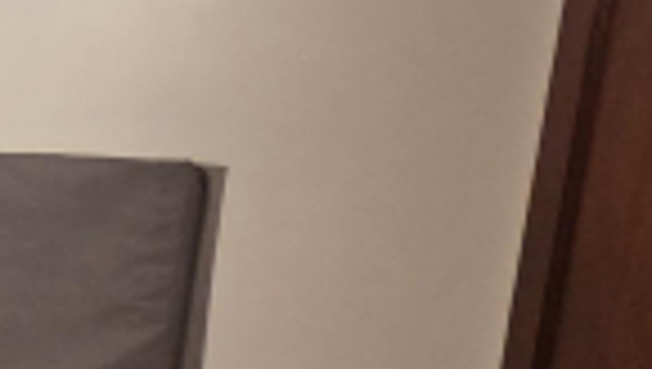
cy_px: 306
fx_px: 1125
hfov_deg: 19.9
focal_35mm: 65
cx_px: -605
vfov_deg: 18.4
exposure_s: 1/60
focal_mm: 2.2
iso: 640
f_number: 2.2
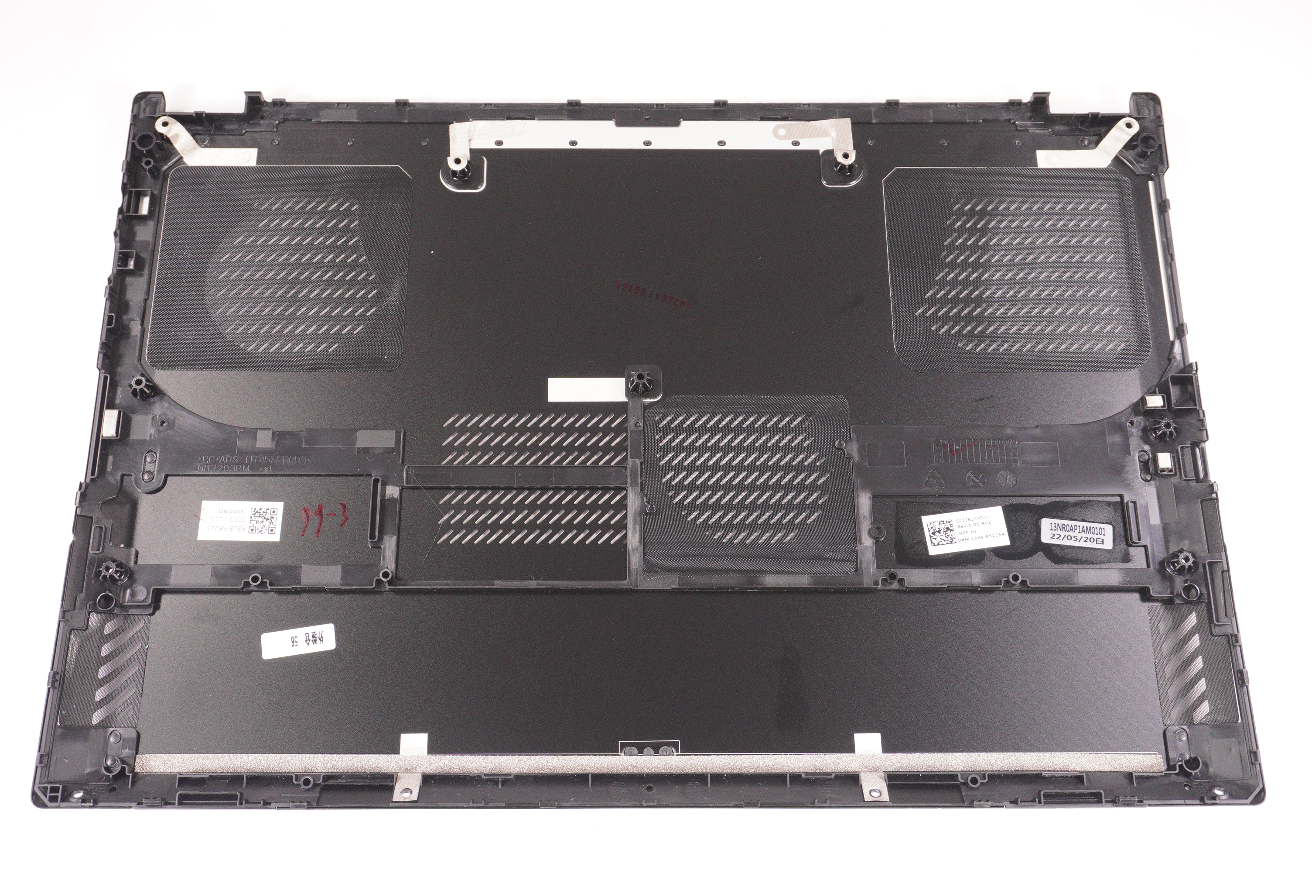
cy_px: 436
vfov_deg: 35.4
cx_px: 656
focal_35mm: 38
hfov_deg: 51.3
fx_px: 1365
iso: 2000
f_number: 6.3
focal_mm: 25
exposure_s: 1/320
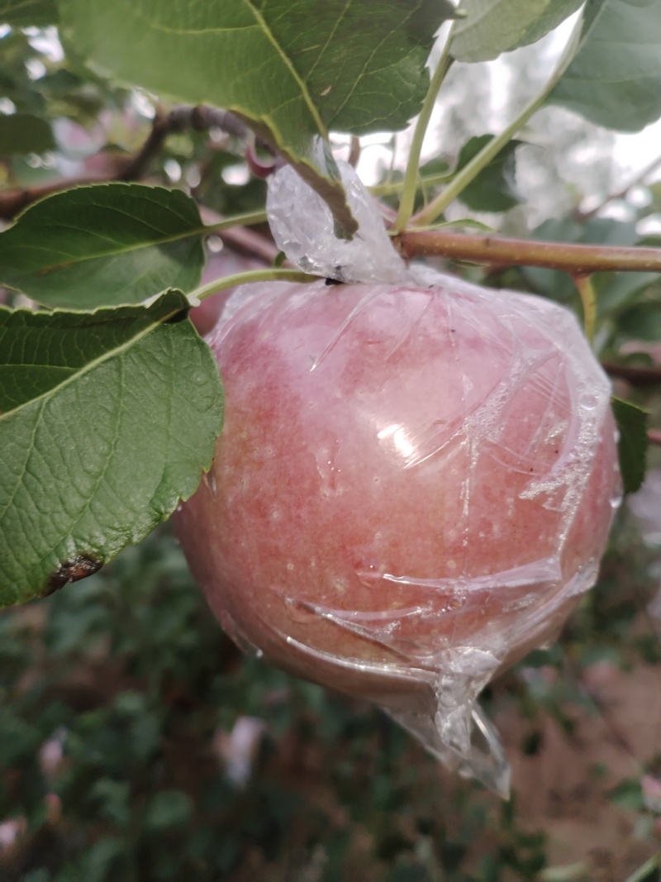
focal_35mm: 26
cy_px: 441
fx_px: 662
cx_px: 330
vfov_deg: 67.3
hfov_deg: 53.1
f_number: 1.8
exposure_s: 1/50
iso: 168
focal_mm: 4.26
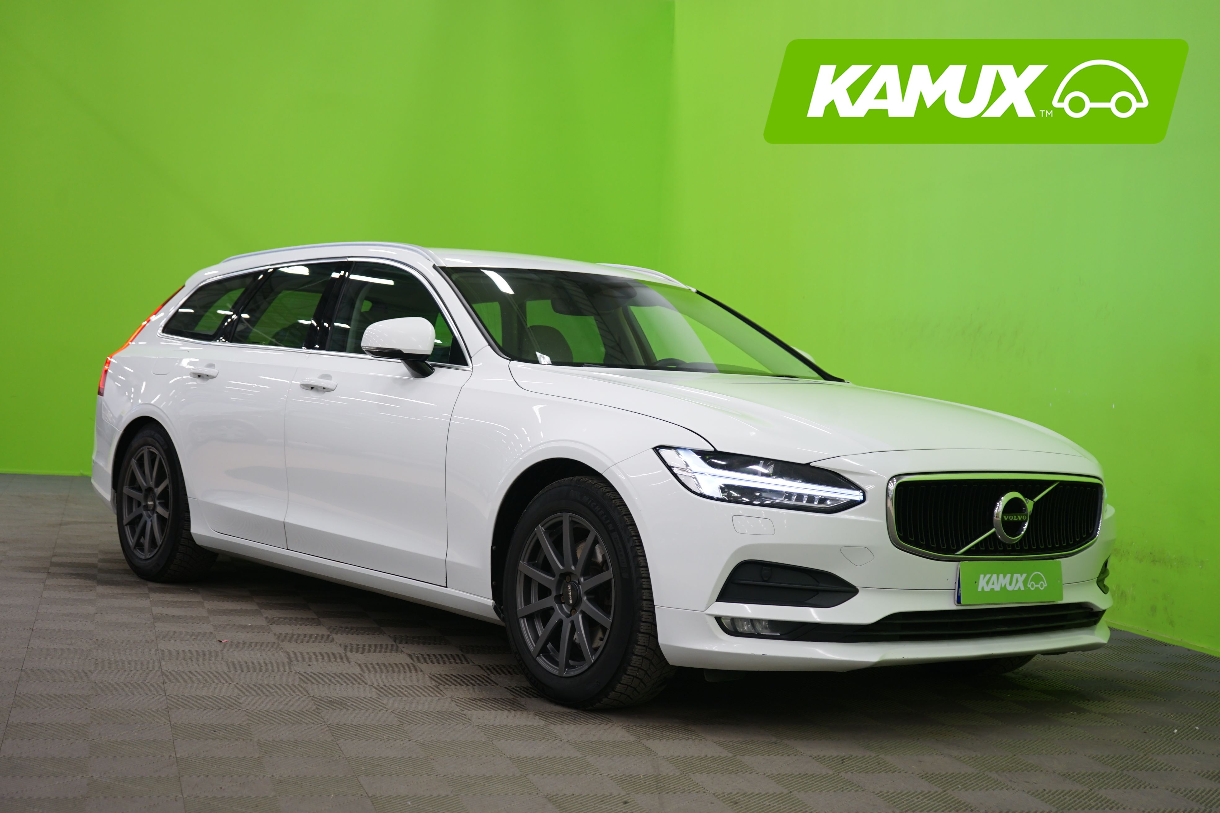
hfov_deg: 38.9
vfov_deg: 26.5
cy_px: 406
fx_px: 1728
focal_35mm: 51
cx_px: 610
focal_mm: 51
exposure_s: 1/10
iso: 400
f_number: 4.5
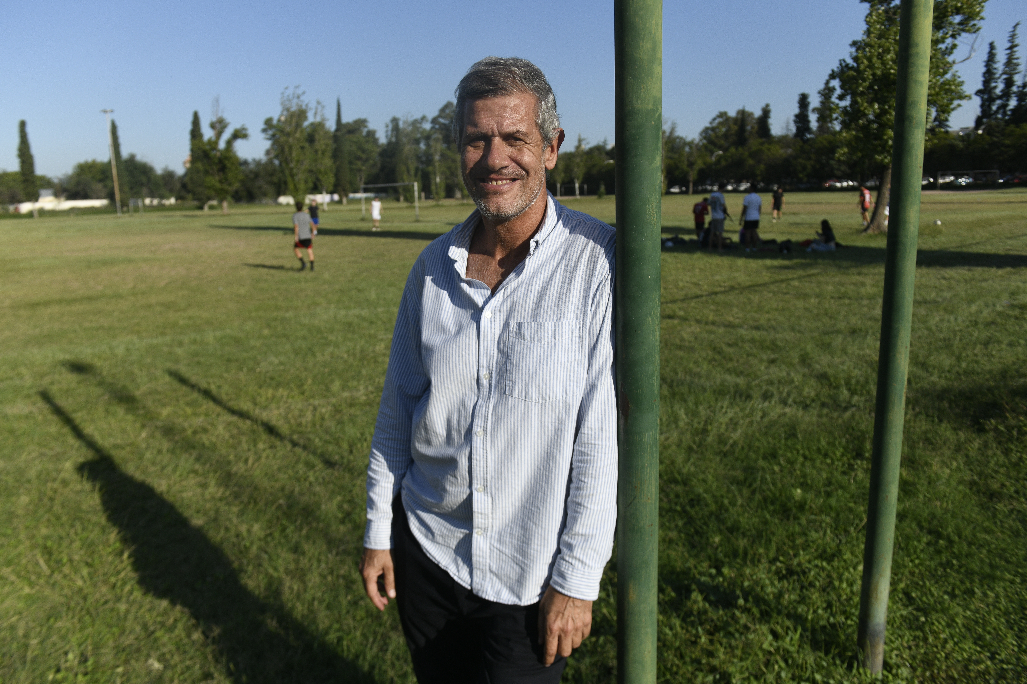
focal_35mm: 28
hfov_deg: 65.5
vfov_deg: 46.4
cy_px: 342
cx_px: 514
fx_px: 799
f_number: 5
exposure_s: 1/5000
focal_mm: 28
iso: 500
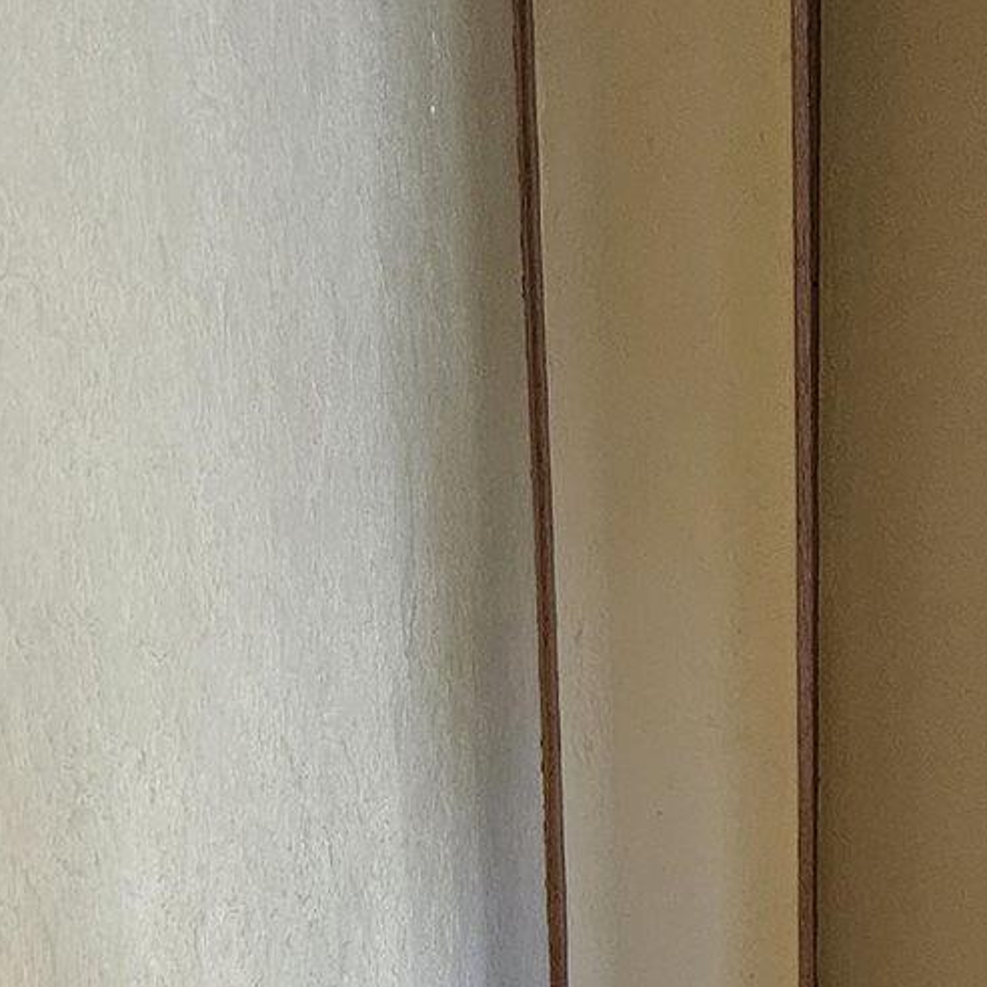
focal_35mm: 95
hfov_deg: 18.2
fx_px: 3065
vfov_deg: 17.8
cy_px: 1021
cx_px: 727
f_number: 1.8
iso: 1000
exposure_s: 1/120
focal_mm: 5.4
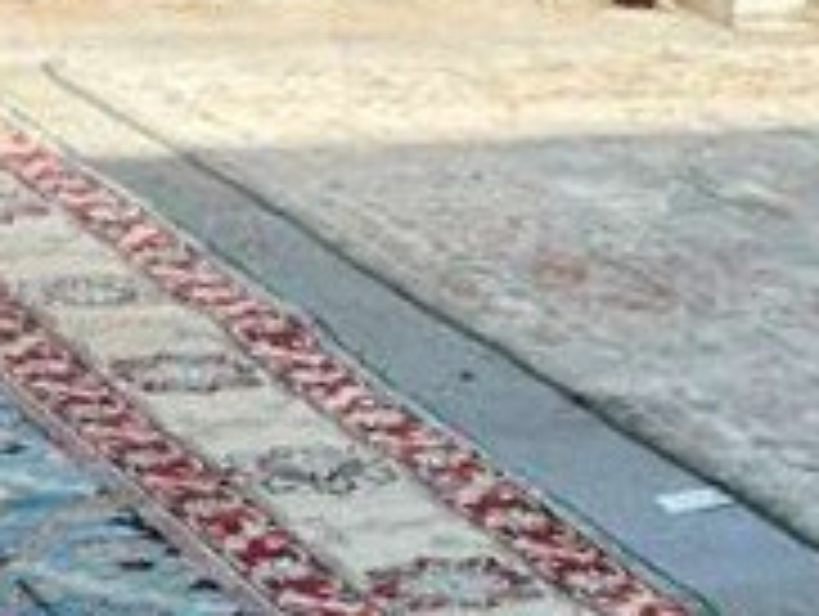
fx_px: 1516
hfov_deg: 29.2
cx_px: 106
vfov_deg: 22.1
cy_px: 618
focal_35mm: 64
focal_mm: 4.2
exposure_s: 1/121
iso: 50
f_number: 1.8
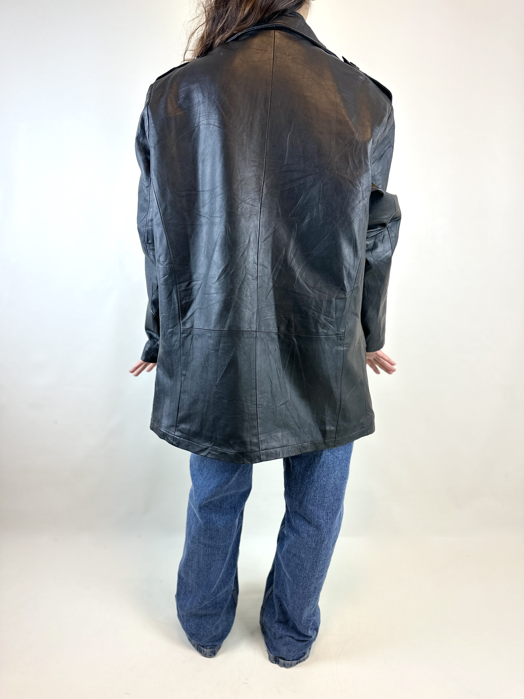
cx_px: 262
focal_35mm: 24
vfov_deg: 71.6
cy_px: 350
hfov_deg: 56.8
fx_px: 484
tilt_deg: -13.2
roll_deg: -0.8
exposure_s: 1/174
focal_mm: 6.86
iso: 64
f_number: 1.78
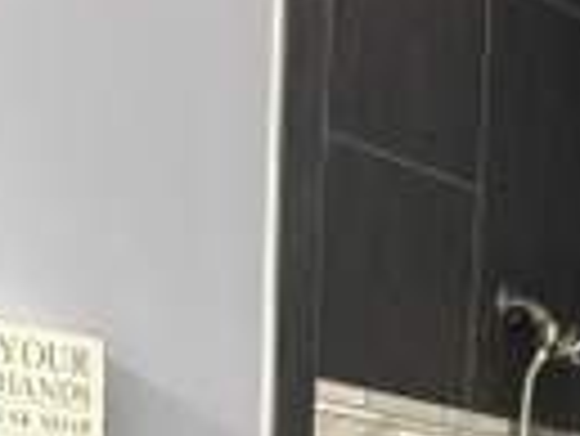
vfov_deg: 14.8
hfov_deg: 21.6
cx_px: 508
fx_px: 1493
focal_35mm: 89
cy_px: 755
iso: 640
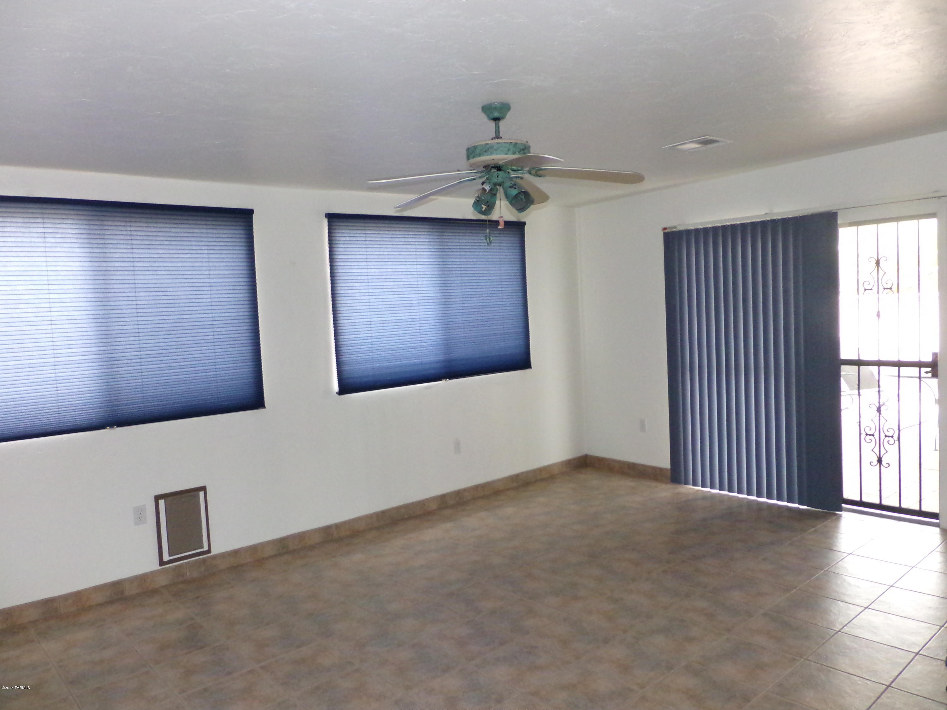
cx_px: 474
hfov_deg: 67.3
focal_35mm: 26
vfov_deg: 53.1
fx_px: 711
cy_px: 355
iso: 443
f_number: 3.2
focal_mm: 4.7
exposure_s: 1/60
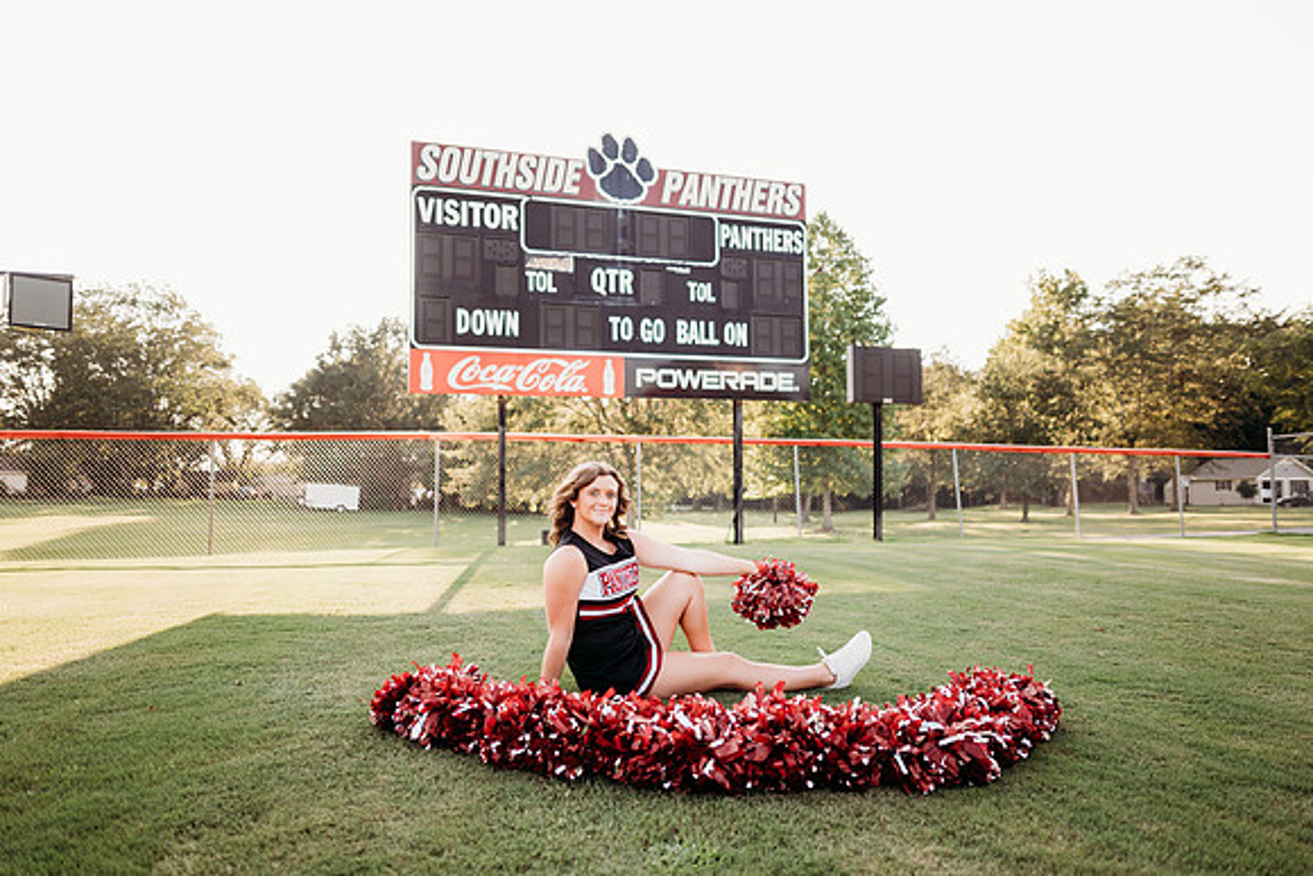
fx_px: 875
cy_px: 438
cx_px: 656
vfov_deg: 53.2
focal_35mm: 24
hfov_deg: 73.7
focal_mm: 24
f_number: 2
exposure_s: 1/500
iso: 125
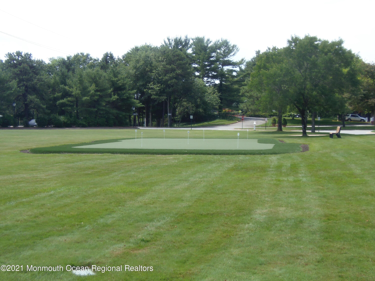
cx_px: 188
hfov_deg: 38.9
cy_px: 140
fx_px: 531
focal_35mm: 49
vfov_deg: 29.7
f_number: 3.8
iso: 64
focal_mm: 9.1
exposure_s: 1/320
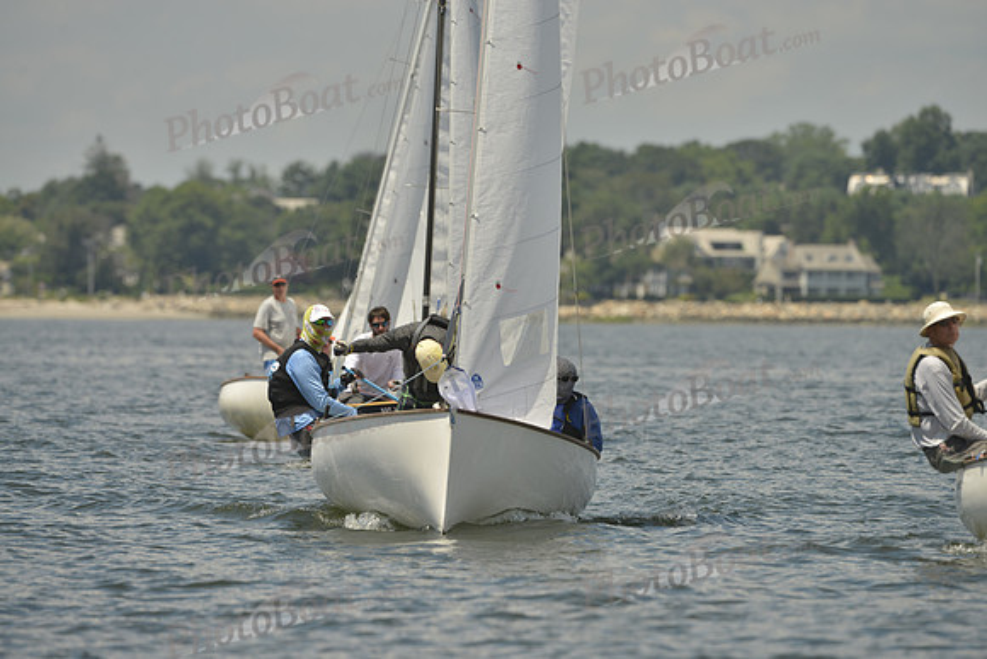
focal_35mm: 380
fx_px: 10420
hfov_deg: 5.4
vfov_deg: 3.6
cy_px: 330
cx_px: 494
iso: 200
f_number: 7.1
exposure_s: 1/1250
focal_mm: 380
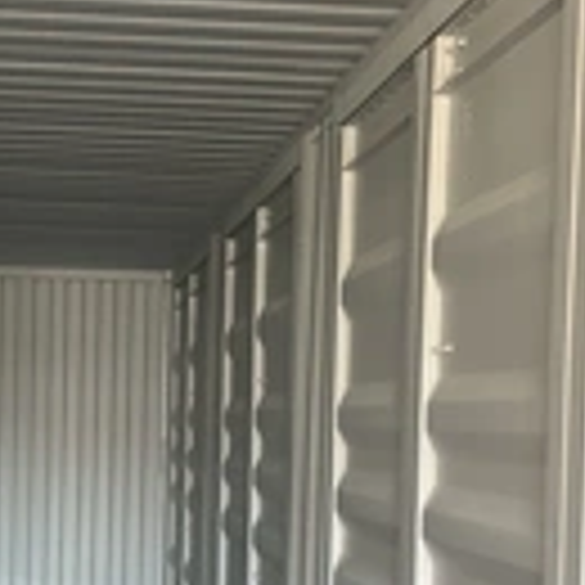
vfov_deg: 21.7
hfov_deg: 21.7
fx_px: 1510
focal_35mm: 79
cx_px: 135
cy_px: 459
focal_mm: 3
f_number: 1.8
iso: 64
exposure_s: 1/94
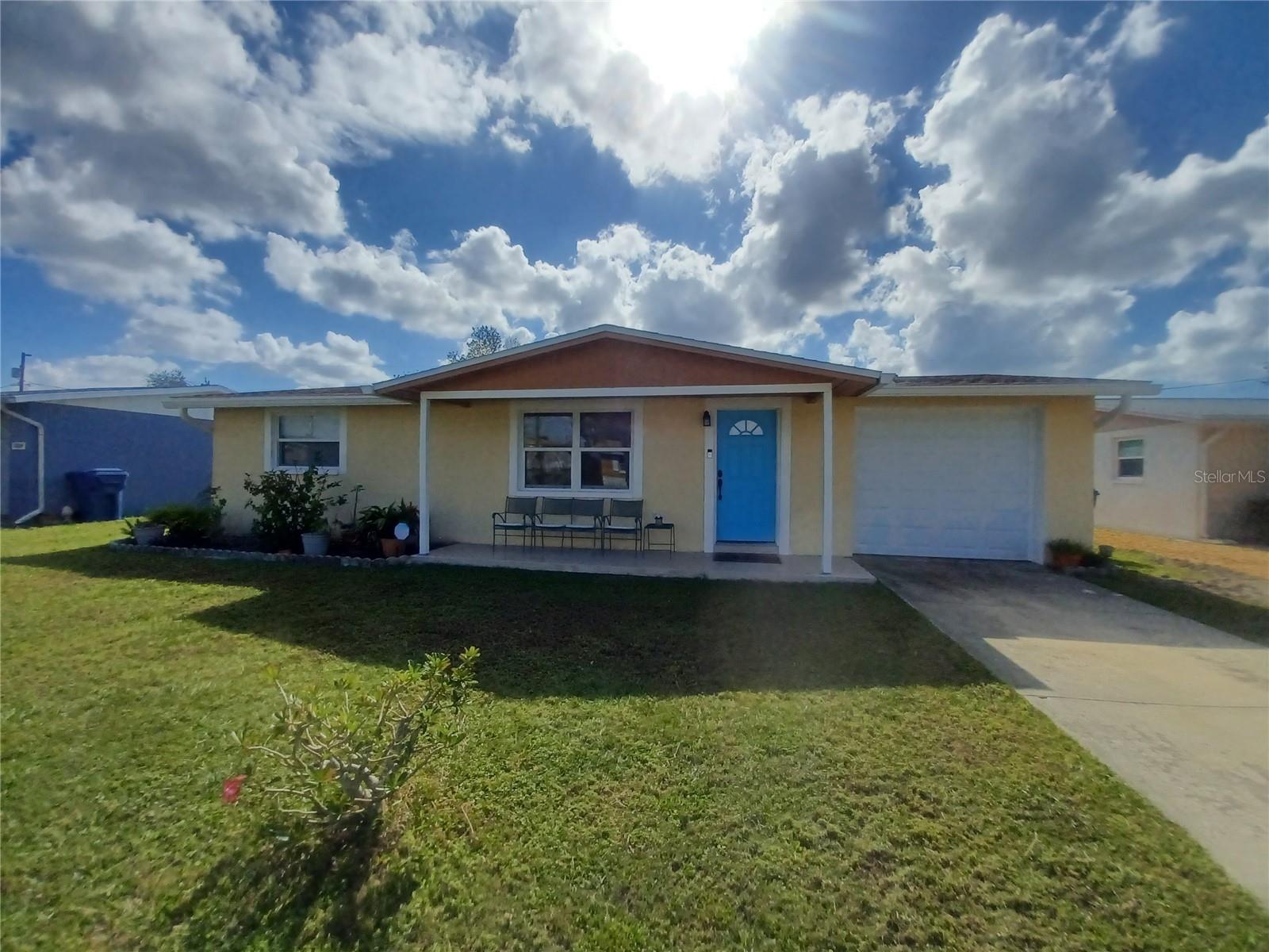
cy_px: 476
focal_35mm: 13
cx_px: 634
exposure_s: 1/4444
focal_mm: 1.42
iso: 50
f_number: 2.2
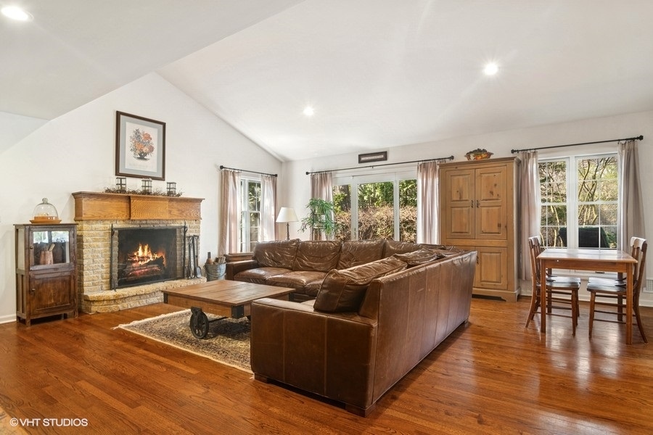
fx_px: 544
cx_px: 326
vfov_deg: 43.6
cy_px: 218
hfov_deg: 61.9
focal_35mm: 30
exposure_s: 1/6
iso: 200
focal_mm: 20
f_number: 8
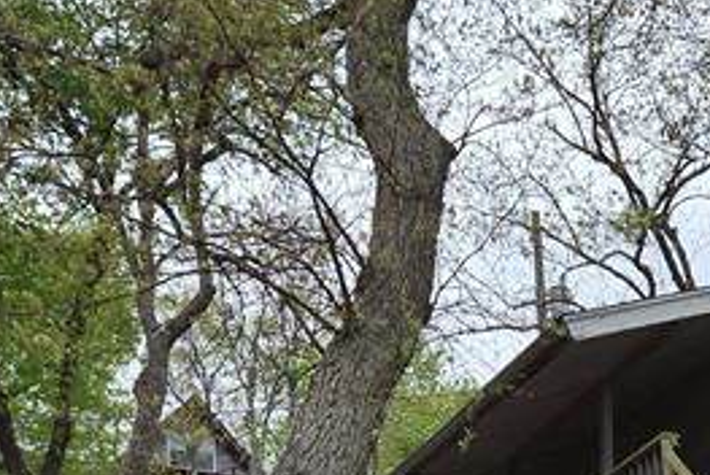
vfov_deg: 13.4
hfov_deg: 20.5
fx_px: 1836
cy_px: 837
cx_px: 840
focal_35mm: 93
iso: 25
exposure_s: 1/248
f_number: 1.8
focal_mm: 5.4
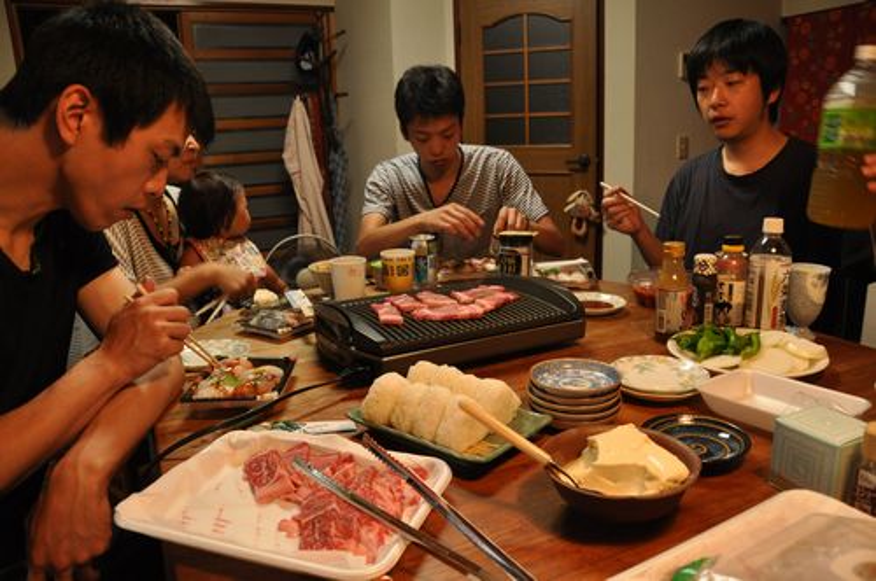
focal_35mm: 27
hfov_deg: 67.4
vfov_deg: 47.8
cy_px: 290
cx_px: 438
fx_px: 656
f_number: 5
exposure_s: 1/40
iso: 800
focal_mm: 18
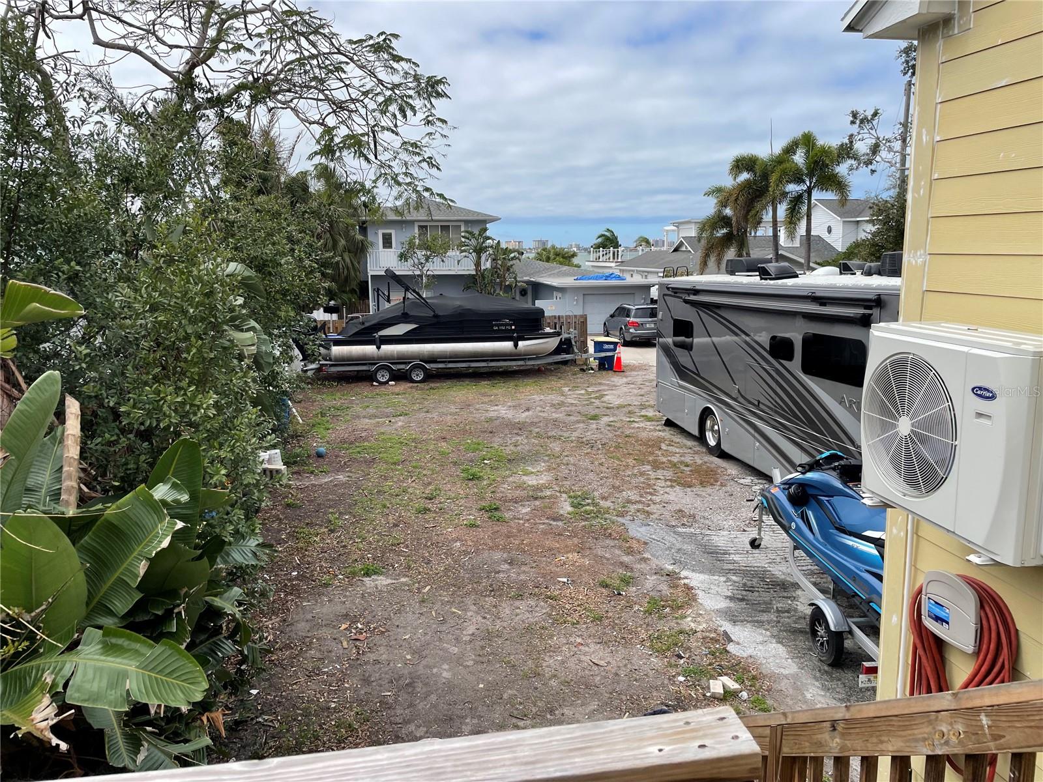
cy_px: 391
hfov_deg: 67.3
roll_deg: +0.8
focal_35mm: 26
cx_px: 522
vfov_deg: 53.1
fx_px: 783
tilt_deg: -9.1
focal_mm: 4.2
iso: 32
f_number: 1.6
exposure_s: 1/2959
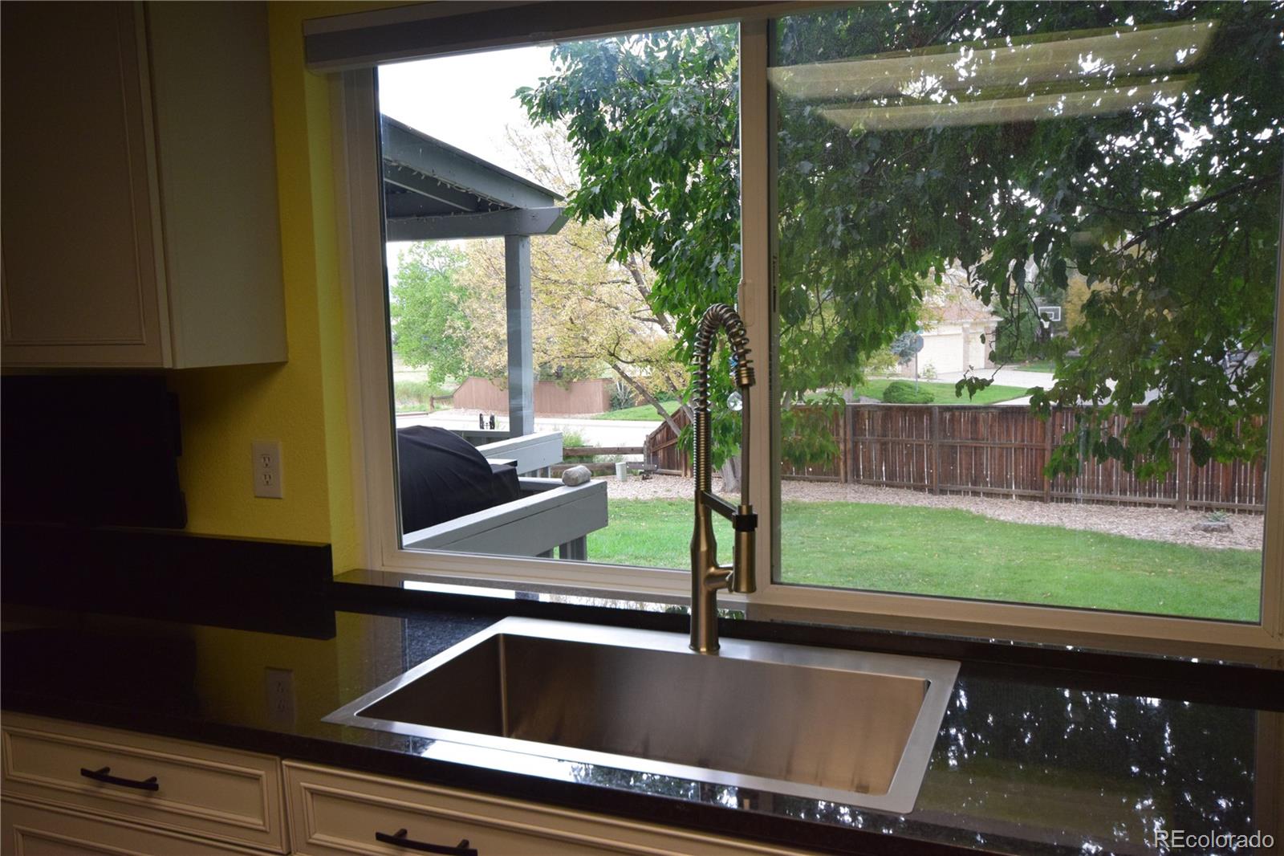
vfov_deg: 43.6
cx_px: 642
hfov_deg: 61.9
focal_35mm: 30
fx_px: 1070
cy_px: 428
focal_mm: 20
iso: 1400
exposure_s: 1/60
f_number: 8
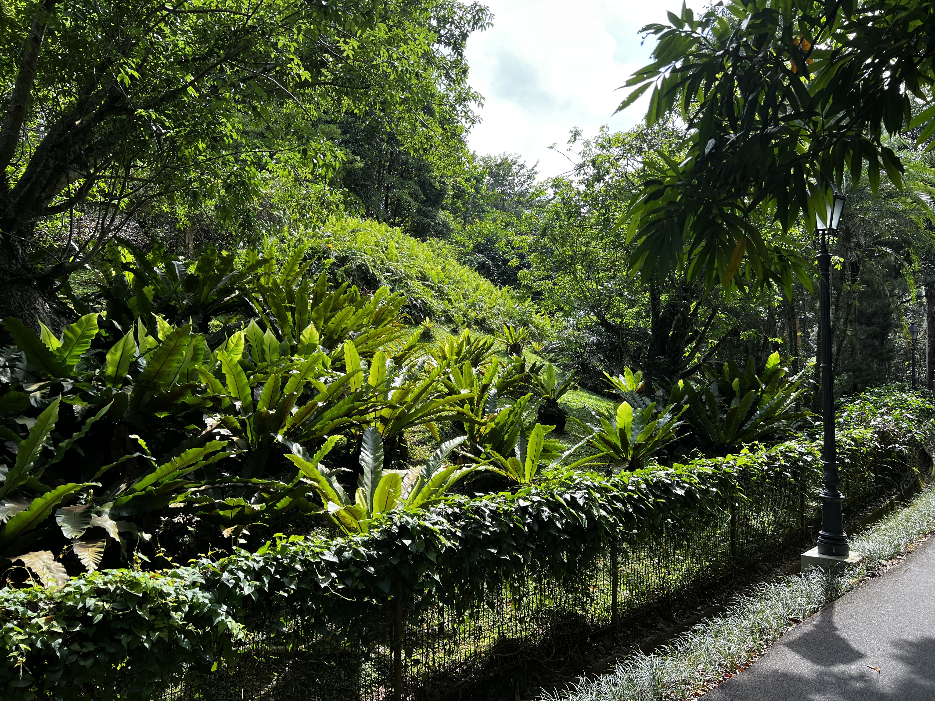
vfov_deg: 53.1
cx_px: 468
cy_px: 350
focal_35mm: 26
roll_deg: +0.0
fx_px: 702
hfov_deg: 67.3
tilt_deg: +2.8
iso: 50
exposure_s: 1/797
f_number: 1.5
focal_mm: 5.7
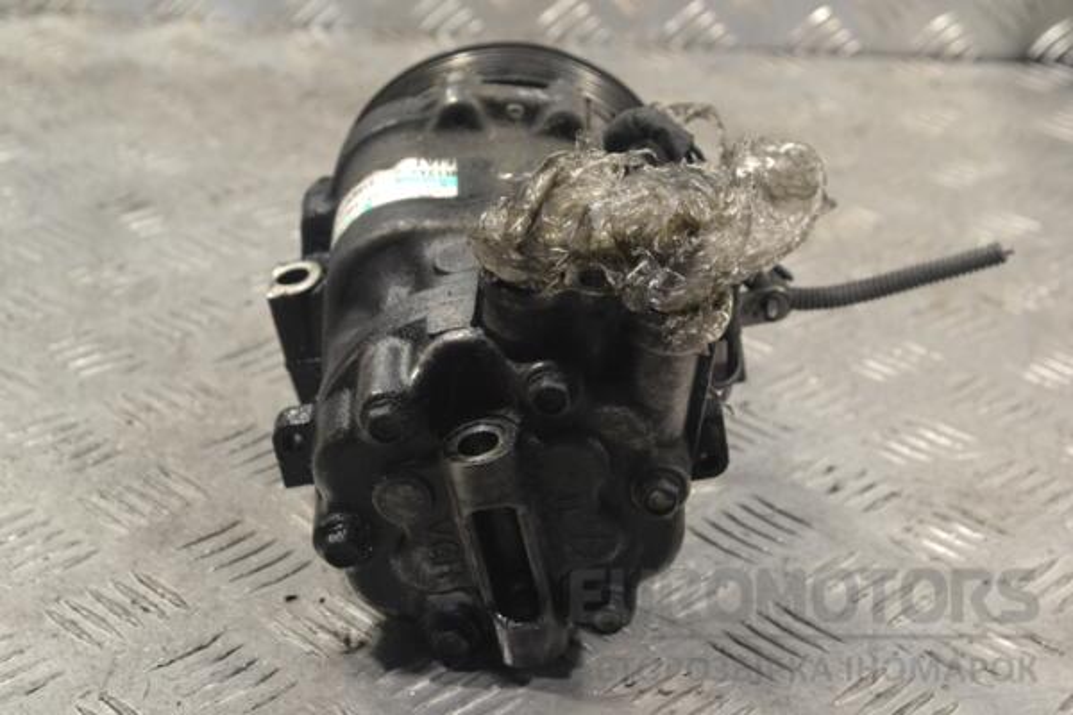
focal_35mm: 75
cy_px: 358
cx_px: 536
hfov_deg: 27.0
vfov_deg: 18.2
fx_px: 2235
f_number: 8
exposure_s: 1/250
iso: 3200
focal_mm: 50
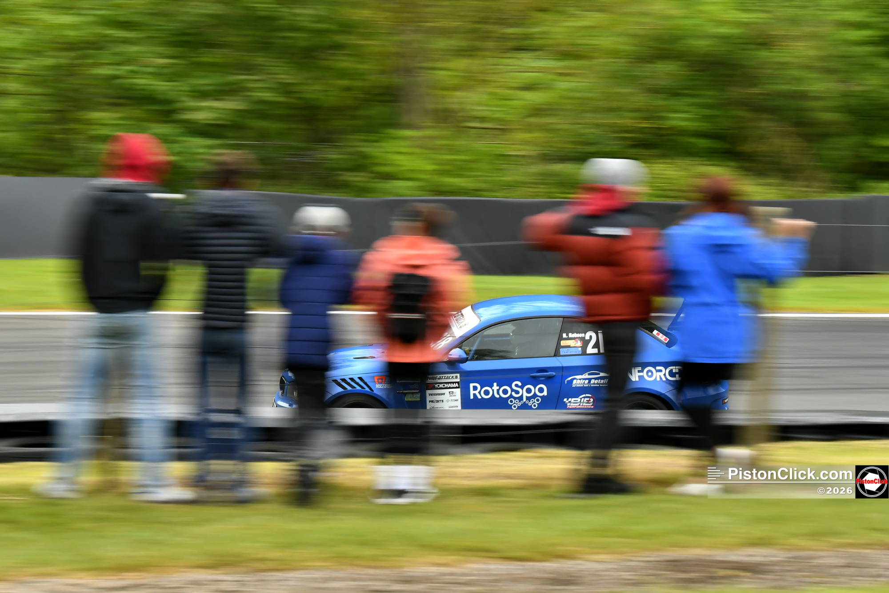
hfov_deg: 19.5
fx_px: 2593
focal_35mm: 105
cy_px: 296
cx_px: 444
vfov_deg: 13.0
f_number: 7.1
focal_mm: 70
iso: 500
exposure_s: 1/80
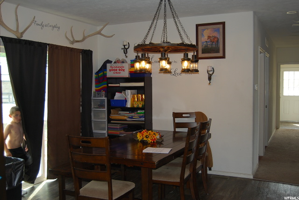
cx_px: 150
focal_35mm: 36
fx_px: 299
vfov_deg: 36.9
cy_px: 100
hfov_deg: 53.1
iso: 200
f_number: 4
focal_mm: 24
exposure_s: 1/60
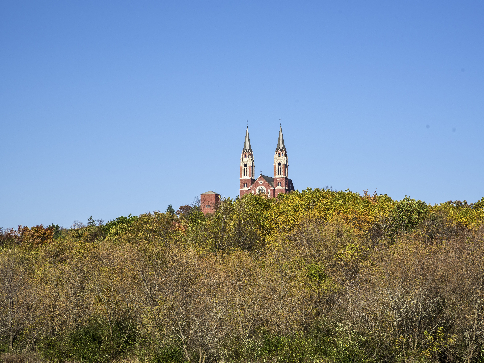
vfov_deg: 11.4
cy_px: 182
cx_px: 259
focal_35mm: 130
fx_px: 1818
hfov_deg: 15.2
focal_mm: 120
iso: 250
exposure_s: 1/500
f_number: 11
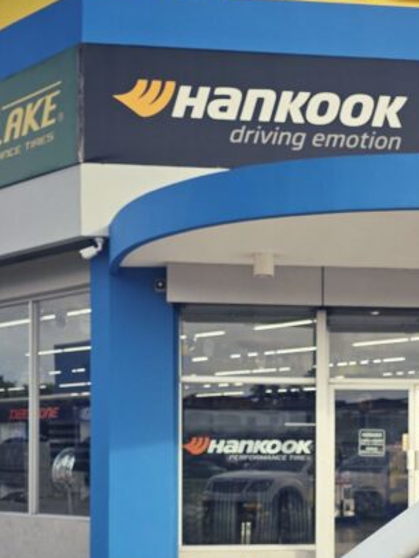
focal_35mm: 58
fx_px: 935
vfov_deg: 32.1
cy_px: 466
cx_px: 350
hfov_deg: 24.7
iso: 12
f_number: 1.7
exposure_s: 1/206
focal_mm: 6.3
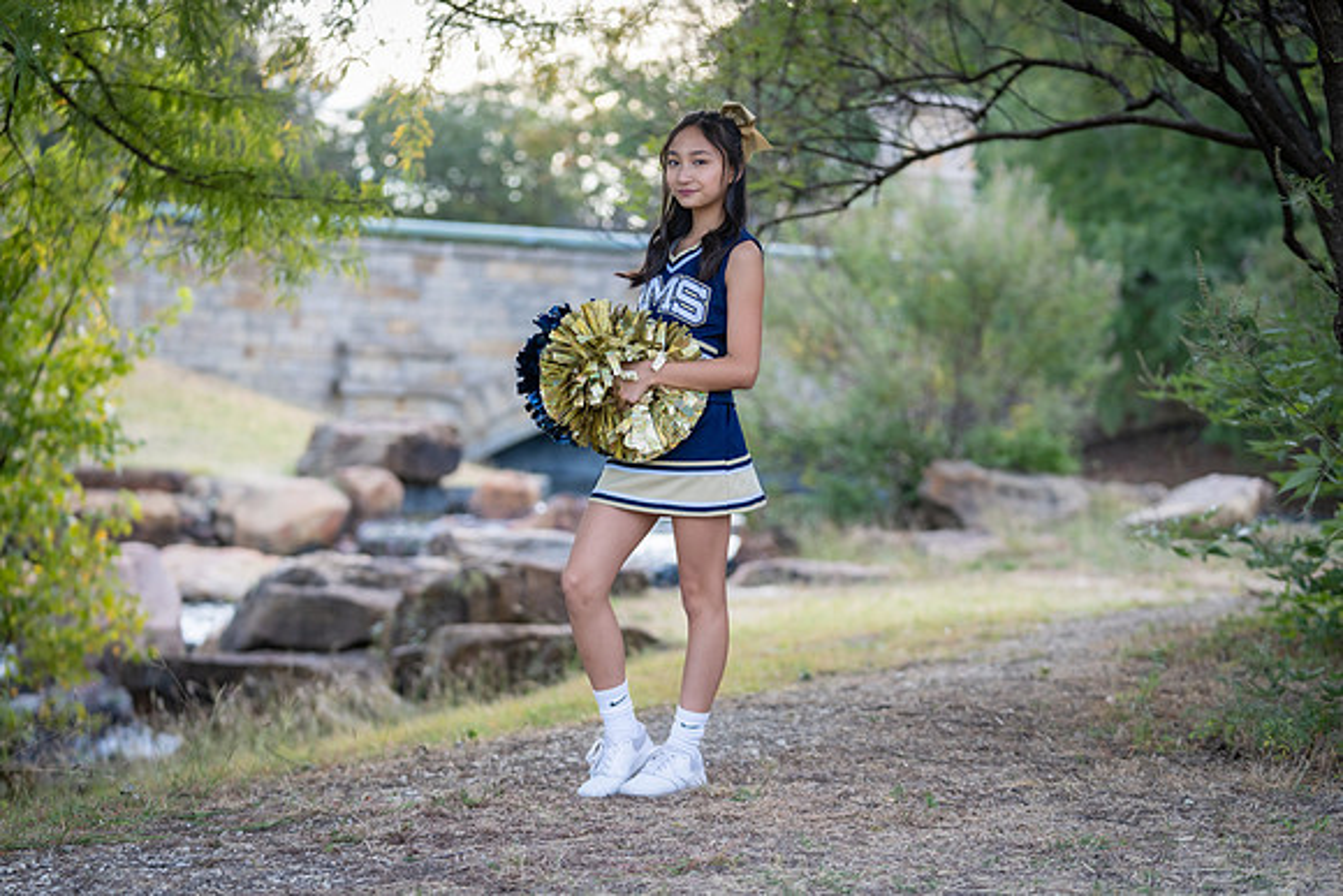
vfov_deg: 15.9
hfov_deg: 23.6
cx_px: 672
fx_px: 3209
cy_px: 448
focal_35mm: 86
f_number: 2.8
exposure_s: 1/320
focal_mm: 86
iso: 320
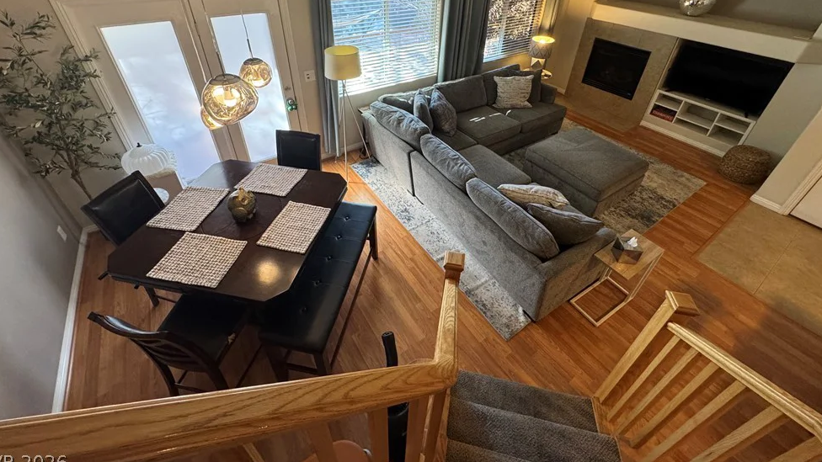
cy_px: 153
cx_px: 407
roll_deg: -0.7
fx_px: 349
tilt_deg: -34.3
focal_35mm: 16
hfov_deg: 99.4
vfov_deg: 65.3
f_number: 2.2
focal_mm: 2.22
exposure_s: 1/120
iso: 320
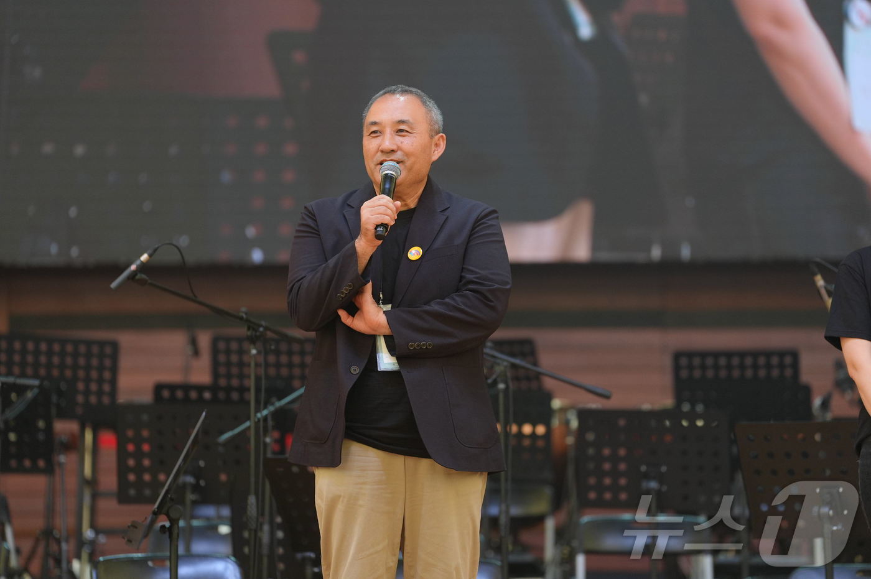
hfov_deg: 10.3
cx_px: 436
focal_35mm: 200
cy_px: 290
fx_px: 4835
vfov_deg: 6.9
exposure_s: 1/400
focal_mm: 200
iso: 800
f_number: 3.2
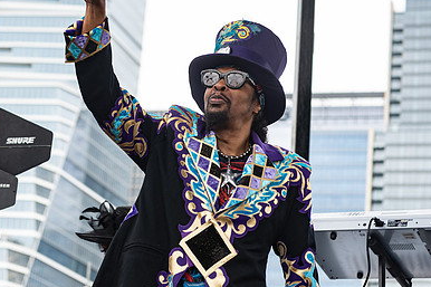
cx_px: 174
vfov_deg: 11.6
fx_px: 1412
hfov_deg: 17.3
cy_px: 95
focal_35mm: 118
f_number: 4
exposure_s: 1/200
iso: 400
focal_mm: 70
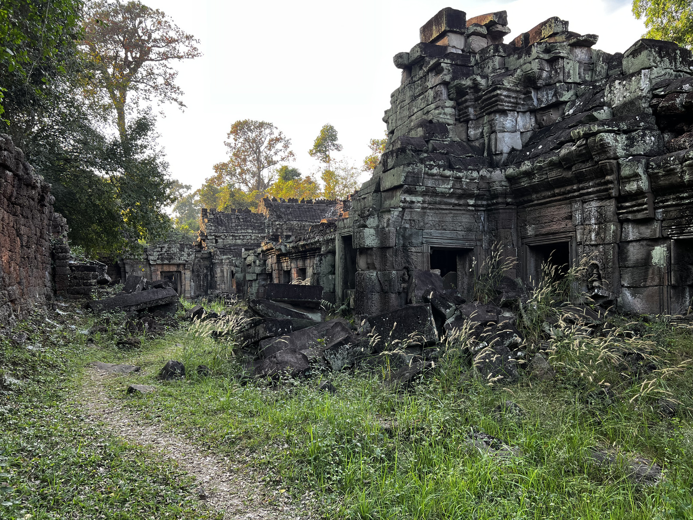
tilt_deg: +2.4
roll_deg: +1.1
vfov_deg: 53.1
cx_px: 346
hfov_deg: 67.3
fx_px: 521
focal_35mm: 26
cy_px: 260
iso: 50
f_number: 1.5
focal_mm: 5.7
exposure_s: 1/353
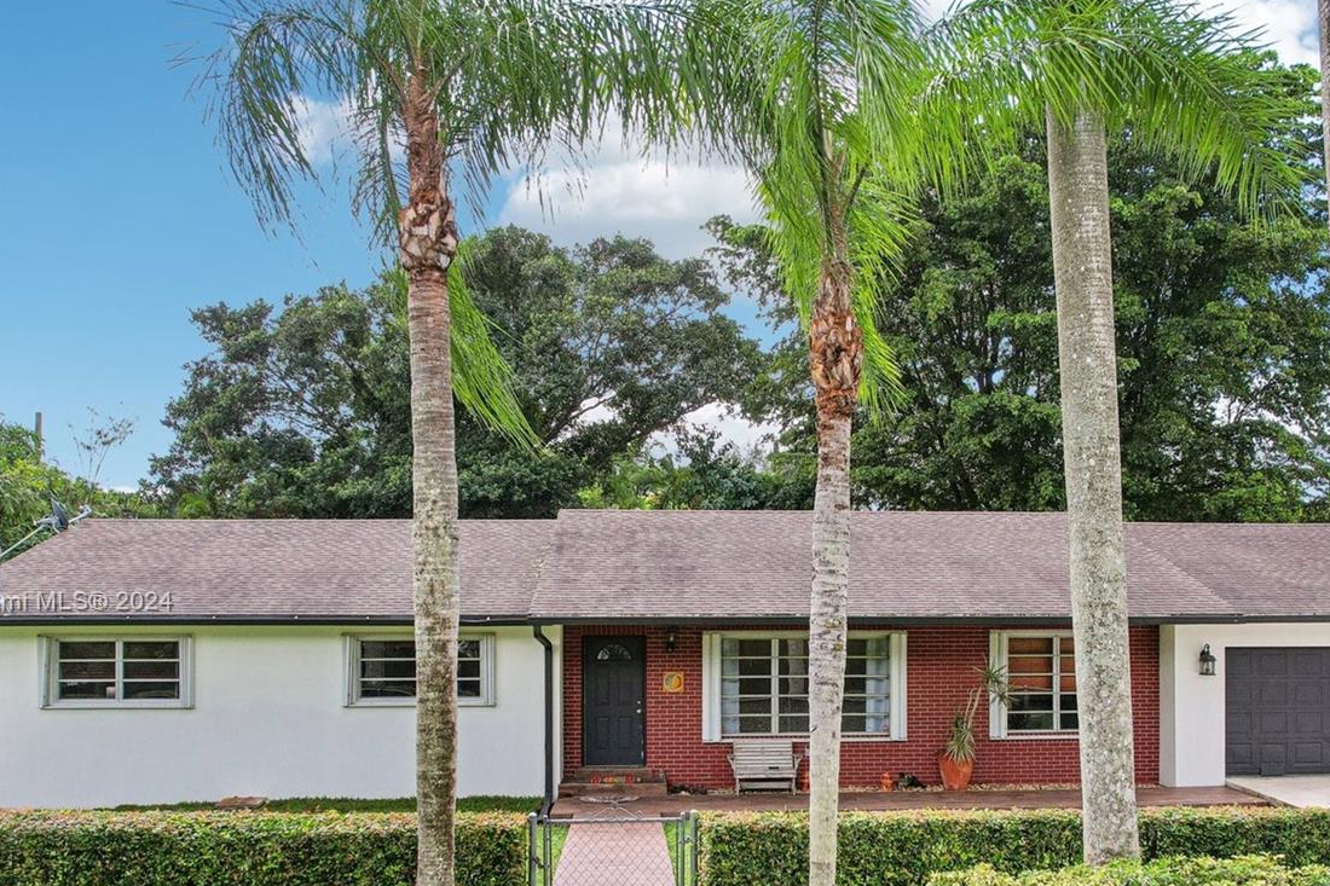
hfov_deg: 58.5
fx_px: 1182
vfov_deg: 40.5
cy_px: 603
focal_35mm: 32
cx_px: 753
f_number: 2.8
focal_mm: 8.4
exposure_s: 1/1000
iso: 110
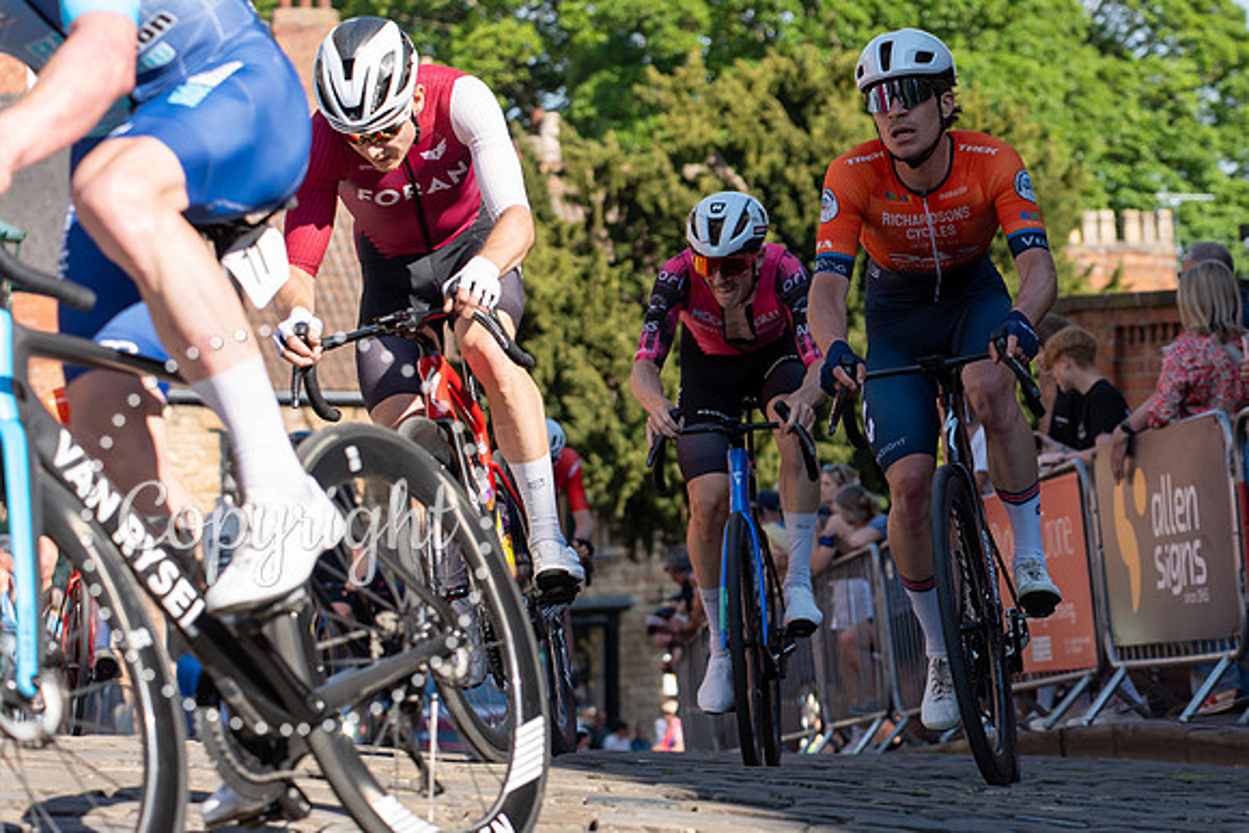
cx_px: 947
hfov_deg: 17.1
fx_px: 4119
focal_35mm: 119
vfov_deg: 11.6
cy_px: 462
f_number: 3.5
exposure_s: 1/1000
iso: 100
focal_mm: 75
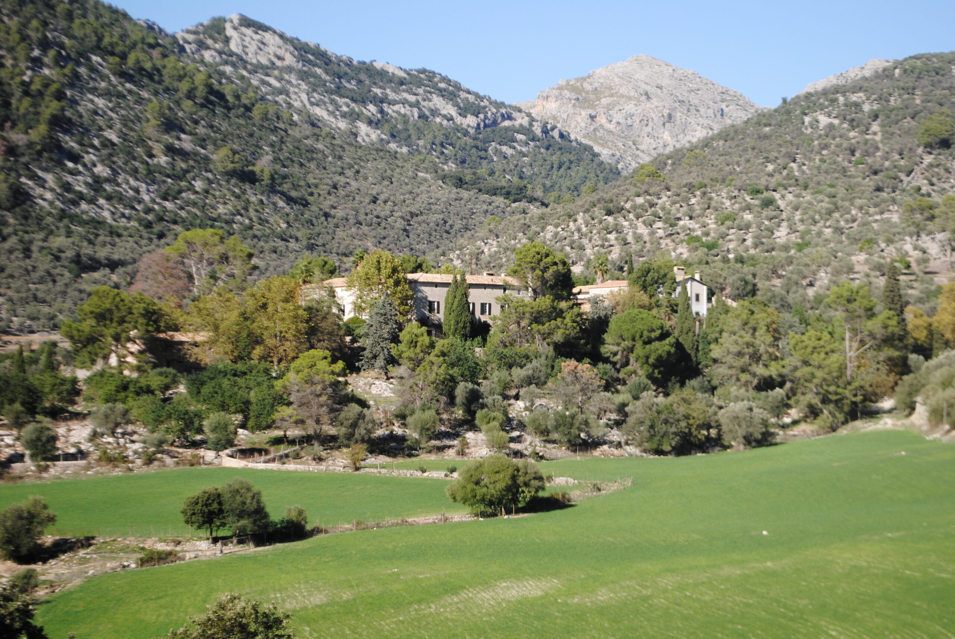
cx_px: 478
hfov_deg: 24.6
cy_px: 320
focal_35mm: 82
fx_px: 2191
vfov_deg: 16.6
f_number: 5.6
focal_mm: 55
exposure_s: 1/640
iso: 200
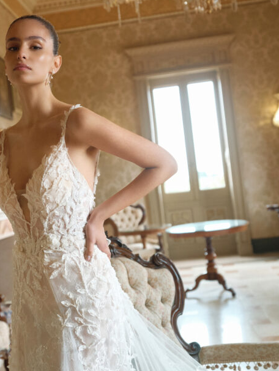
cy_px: 177
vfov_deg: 32.7
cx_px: 66
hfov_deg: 24.5
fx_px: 633
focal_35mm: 59
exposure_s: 1/125
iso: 2500
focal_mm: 44
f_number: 4
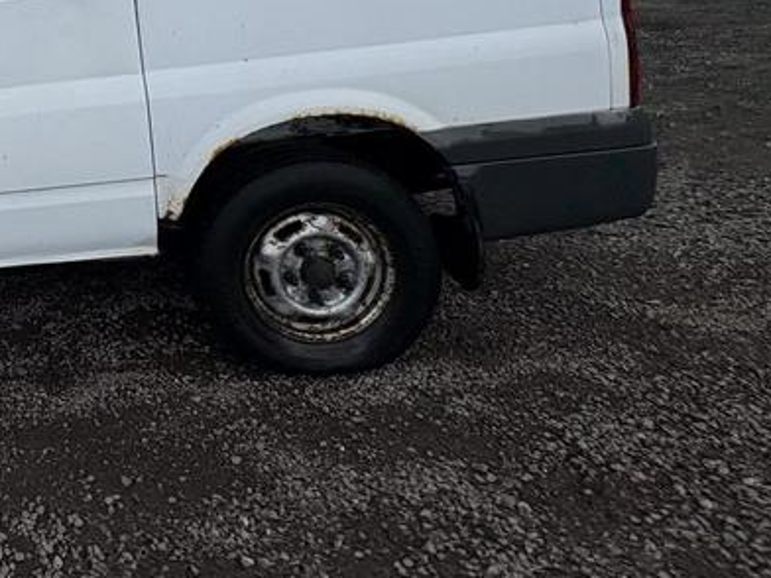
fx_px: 713
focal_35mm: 32
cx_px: -98
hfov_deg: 42.8
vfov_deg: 37.3
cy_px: -51
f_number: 2.2
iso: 40
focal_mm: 2.22
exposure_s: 1/1110
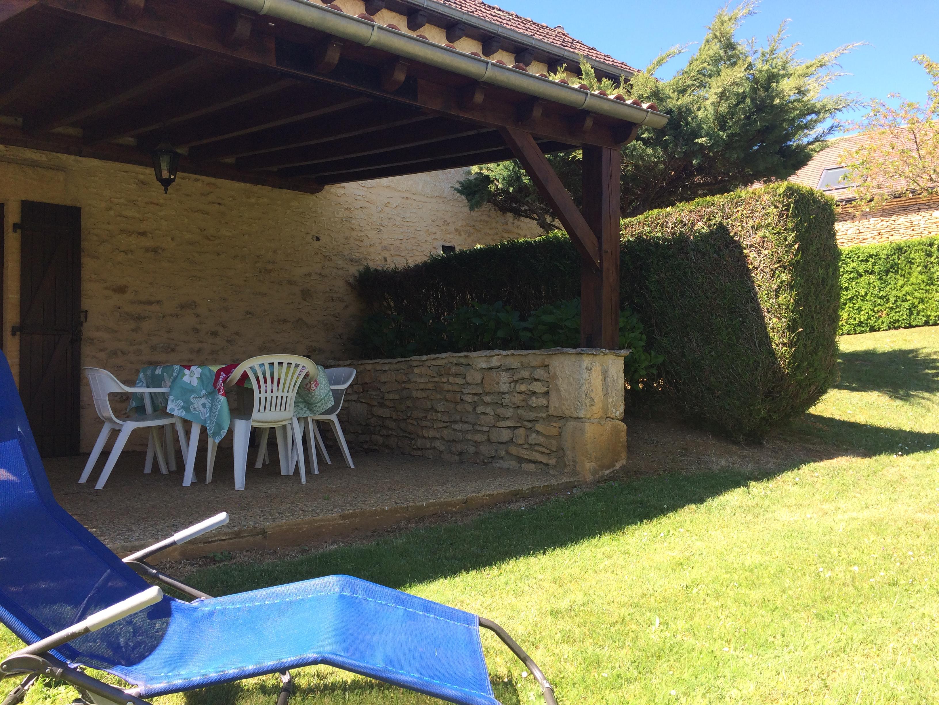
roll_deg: +2.2
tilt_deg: +3.1
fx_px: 787
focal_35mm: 29
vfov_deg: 48.2
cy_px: 352
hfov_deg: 61.7
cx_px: 470
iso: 32
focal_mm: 4.15
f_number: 2.2
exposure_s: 1/513
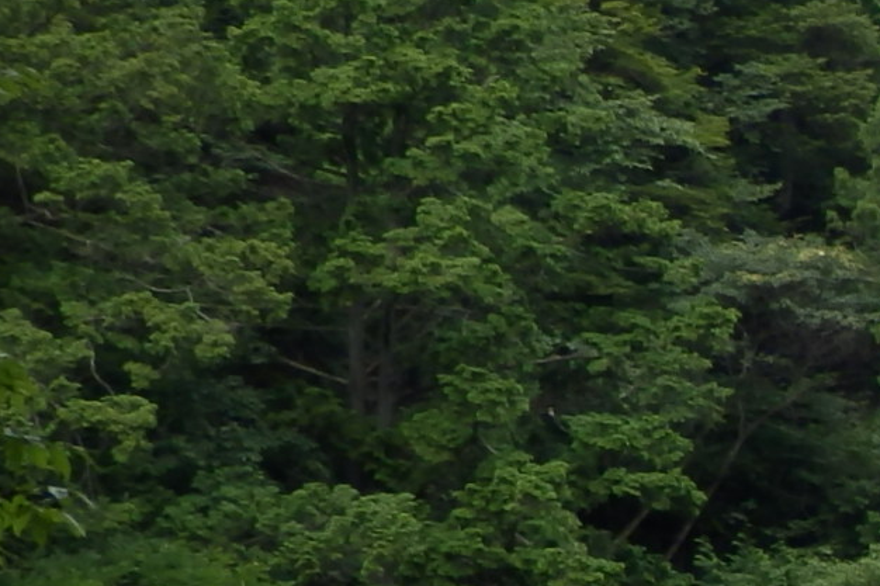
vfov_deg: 6.3
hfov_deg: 8.5
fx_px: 5303
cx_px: 2249
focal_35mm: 217
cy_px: 870
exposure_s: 1/250
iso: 80
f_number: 3.7
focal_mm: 7.3
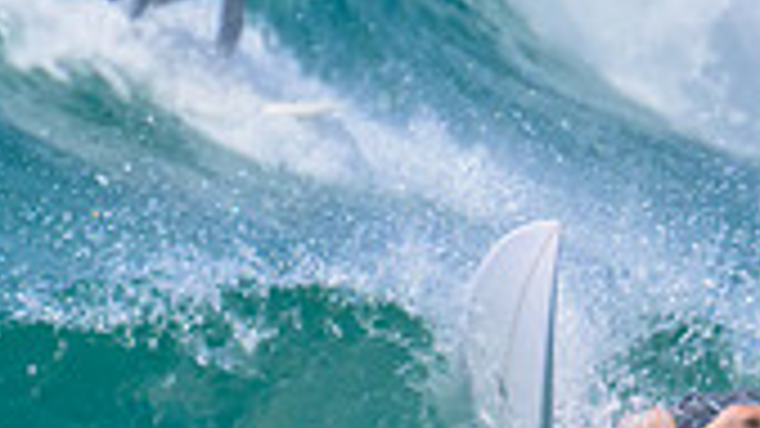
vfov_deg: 0.3
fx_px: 78742
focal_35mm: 3908
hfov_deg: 0.6
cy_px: 374
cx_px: 832
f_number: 16
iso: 1400
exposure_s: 1/2000
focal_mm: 800
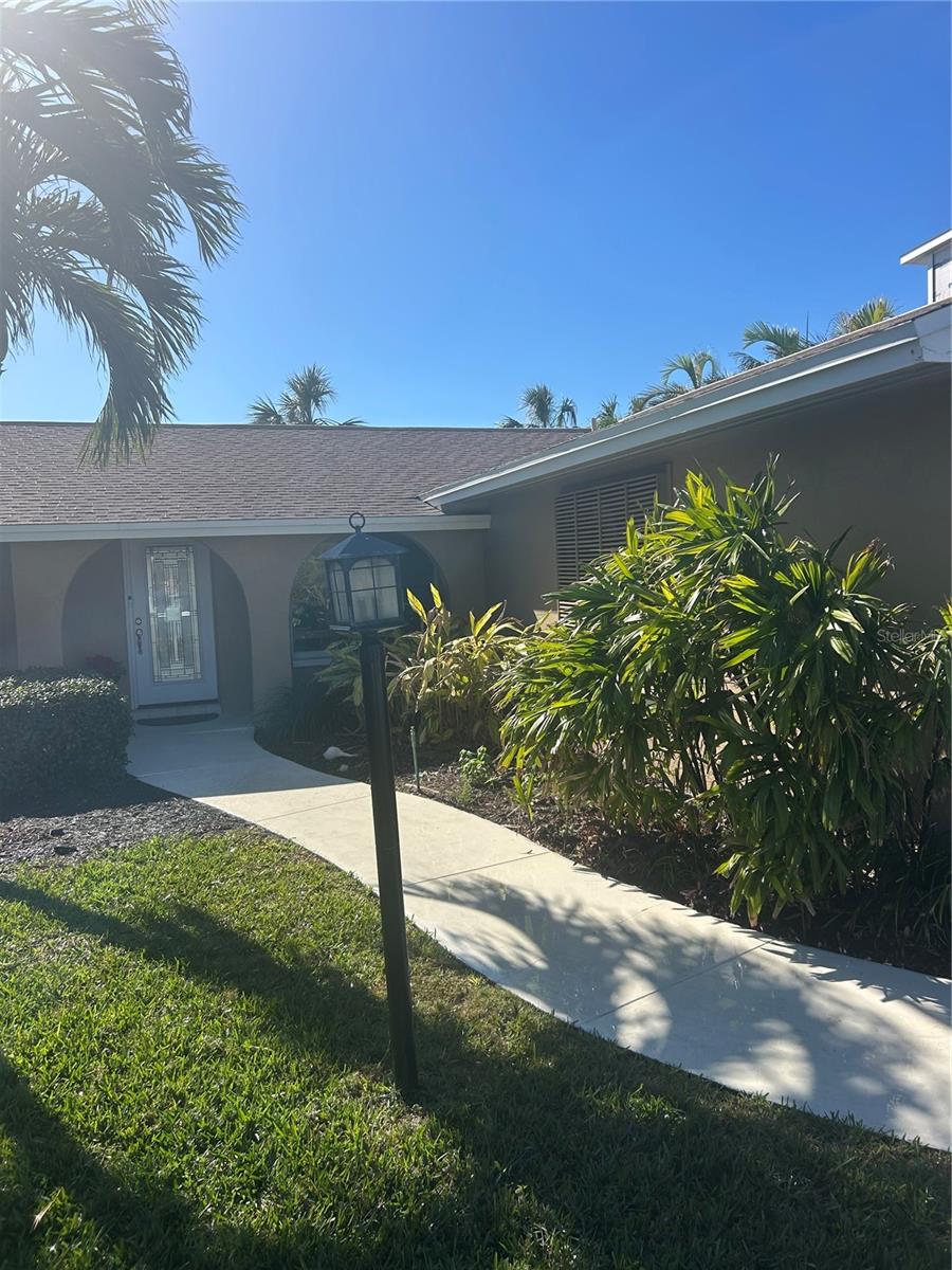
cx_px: 476
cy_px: 635
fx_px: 953
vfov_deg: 67.3
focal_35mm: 26
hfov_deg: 53.1
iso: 50
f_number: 1.5
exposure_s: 1/4274
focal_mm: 5.7
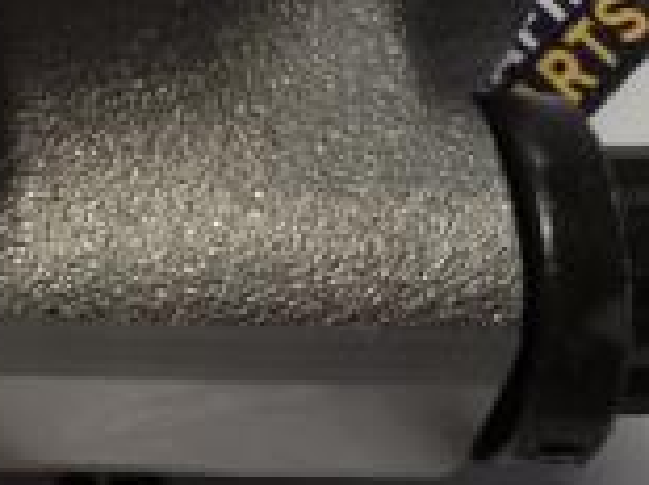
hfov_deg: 16.5
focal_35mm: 108
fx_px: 2023
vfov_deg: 13.2
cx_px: -339
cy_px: -165
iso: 40
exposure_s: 1/33
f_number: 2.4
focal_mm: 2.93
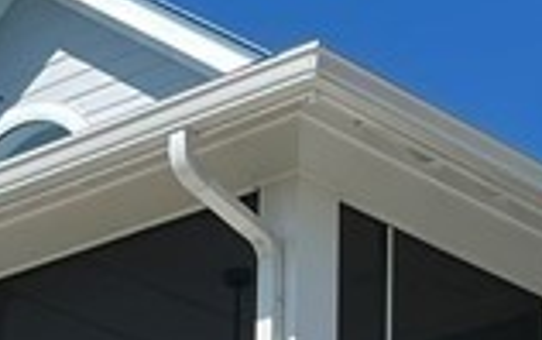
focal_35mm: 172
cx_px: 261
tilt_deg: +7.5
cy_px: 872
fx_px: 2542
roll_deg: -1.3
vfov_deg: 7.1
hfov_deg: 12.2
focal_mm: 5.1
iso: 32
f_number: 1.6
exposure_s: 1/6579
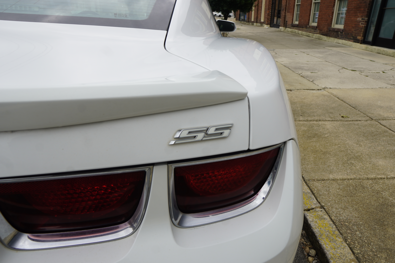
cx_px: 198
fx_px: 263
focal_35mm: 24
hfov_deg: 73.7
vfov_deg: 53.1
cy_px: 132
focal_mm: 16
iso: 100
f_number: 7.1
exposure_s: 1/100
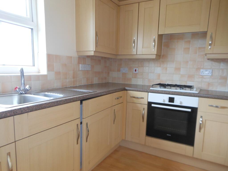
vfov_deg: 54.9
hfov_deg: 69.4
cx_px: 114
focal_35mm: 25
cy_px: 86
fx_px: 165
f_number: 3.2
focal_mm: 4.5
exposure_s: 1/30
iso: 200
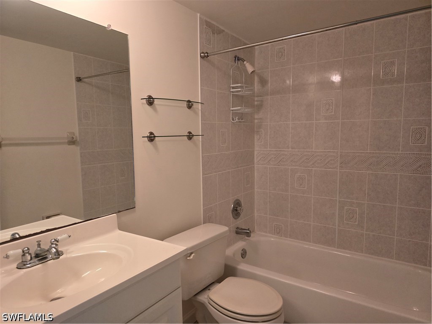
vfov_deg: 58.9
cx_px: 216
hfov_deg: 73.9
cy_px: 162
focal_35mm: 23
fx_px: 287
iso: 640
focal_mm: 6.3
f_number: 1.7
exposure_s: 1/120
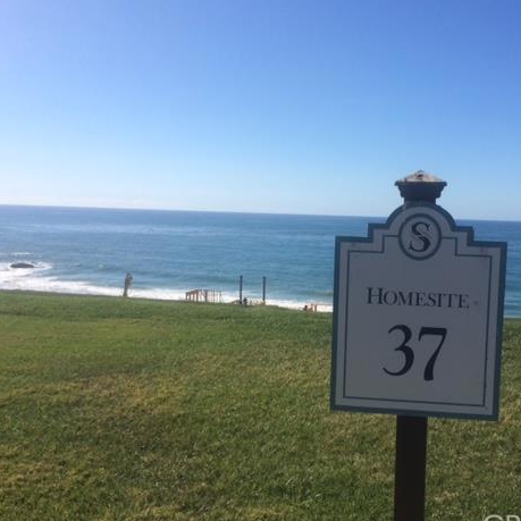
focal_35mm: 37
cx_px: 352
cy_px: 269
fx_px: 630
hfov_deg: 44.2
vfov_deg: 44.9
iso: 32
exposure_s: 1/2933
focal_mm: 4.12
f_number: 2.2
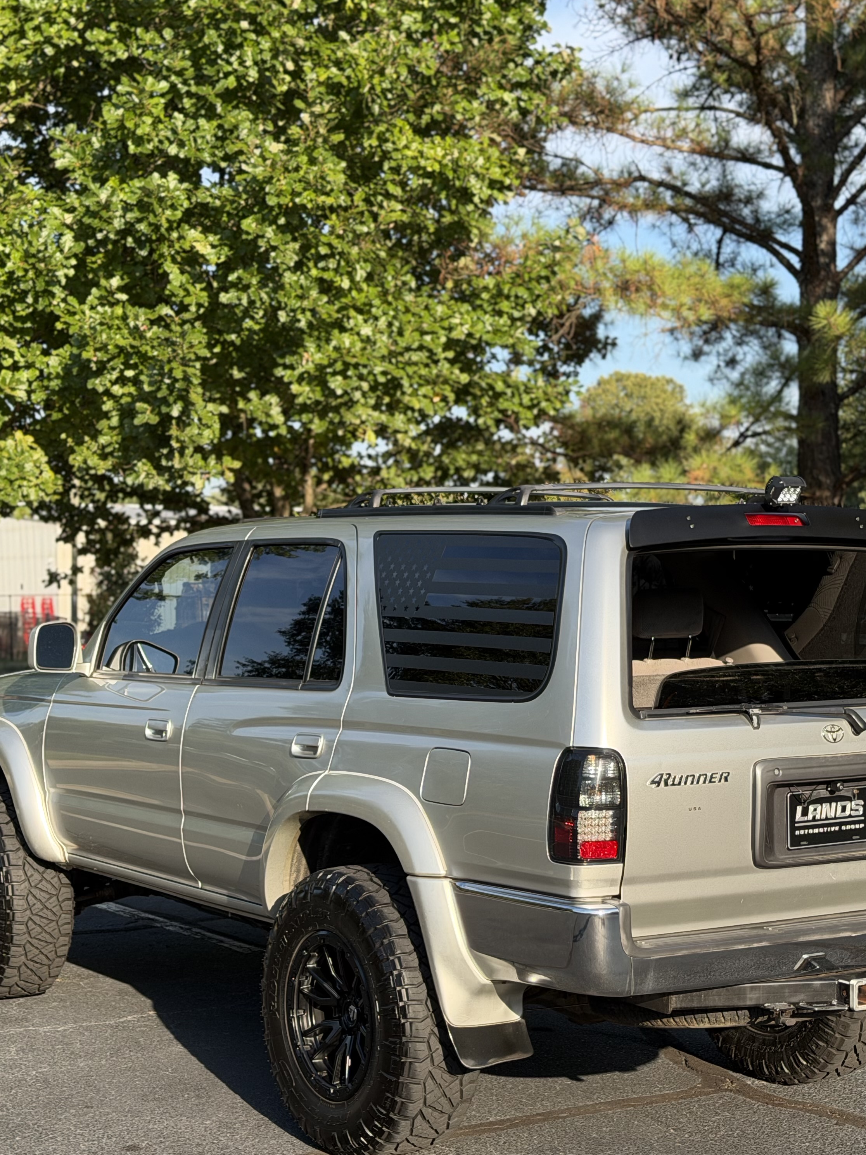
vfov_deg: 29.7
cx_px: 469
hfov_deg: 22.6
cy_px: 747
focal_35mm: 65
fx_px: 2168
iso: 80
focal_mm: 6.76
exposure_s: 1/2088
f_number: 1.78
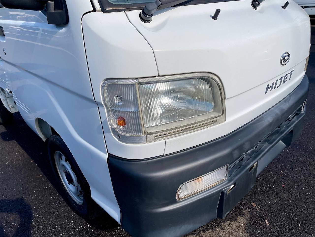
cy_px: 118
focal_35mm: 25
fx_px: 227
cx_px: 158
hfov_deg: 69.4
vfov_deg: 54.9
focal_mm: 5.1
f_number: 1.6
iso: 32
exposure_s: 1/5128
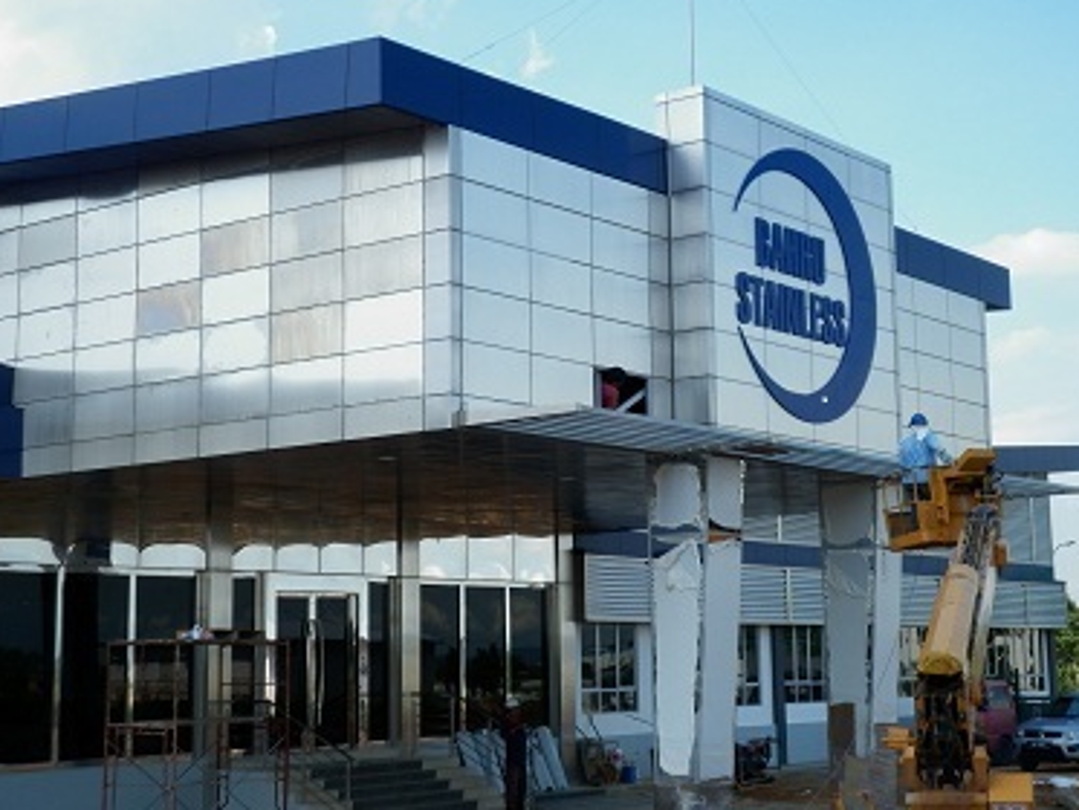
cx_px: 564
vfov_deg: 24.4
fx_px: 1871
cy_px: 391
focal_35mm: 60
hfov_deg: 32.2
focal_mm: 10
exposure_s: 1/500
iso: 80
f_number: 4.1
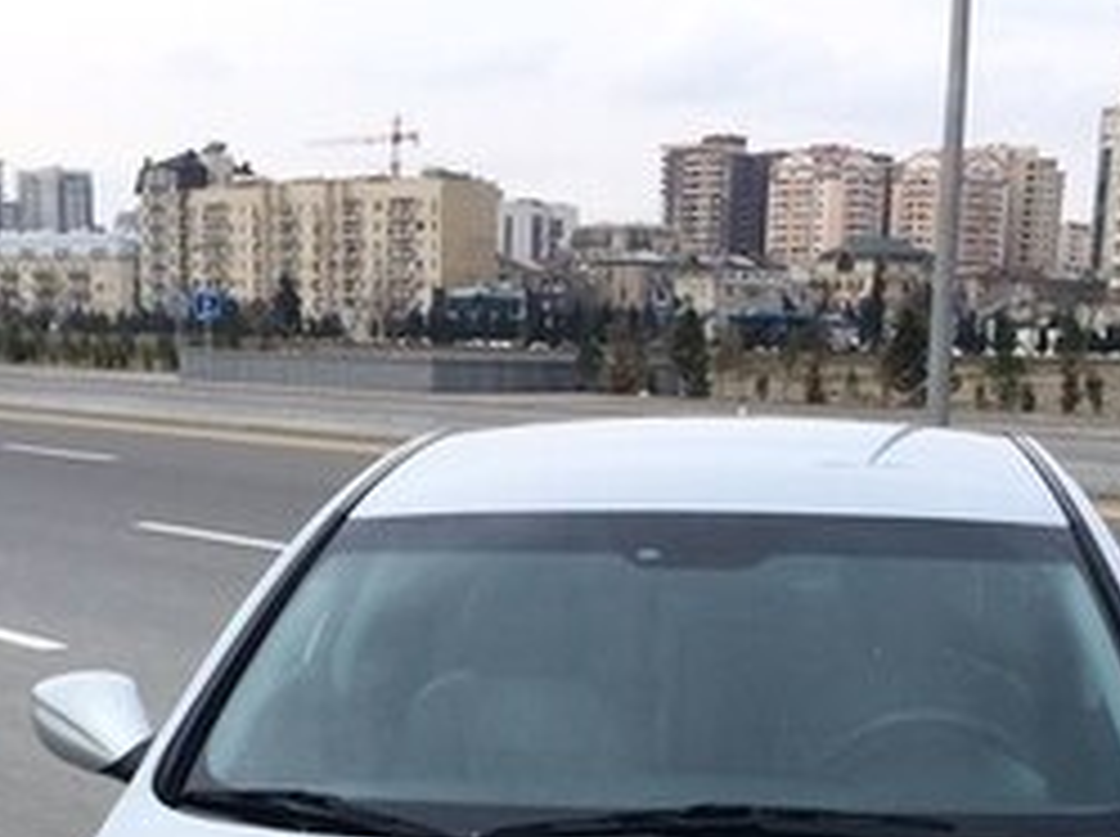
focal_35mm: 77
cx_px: 616
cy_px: 1078
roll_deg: -0.1
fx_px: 2488
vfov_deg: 17.9
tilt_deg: -17.6
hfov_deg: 25.4
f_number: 2.2
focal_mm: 4.15
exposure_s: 1/1026
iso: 32
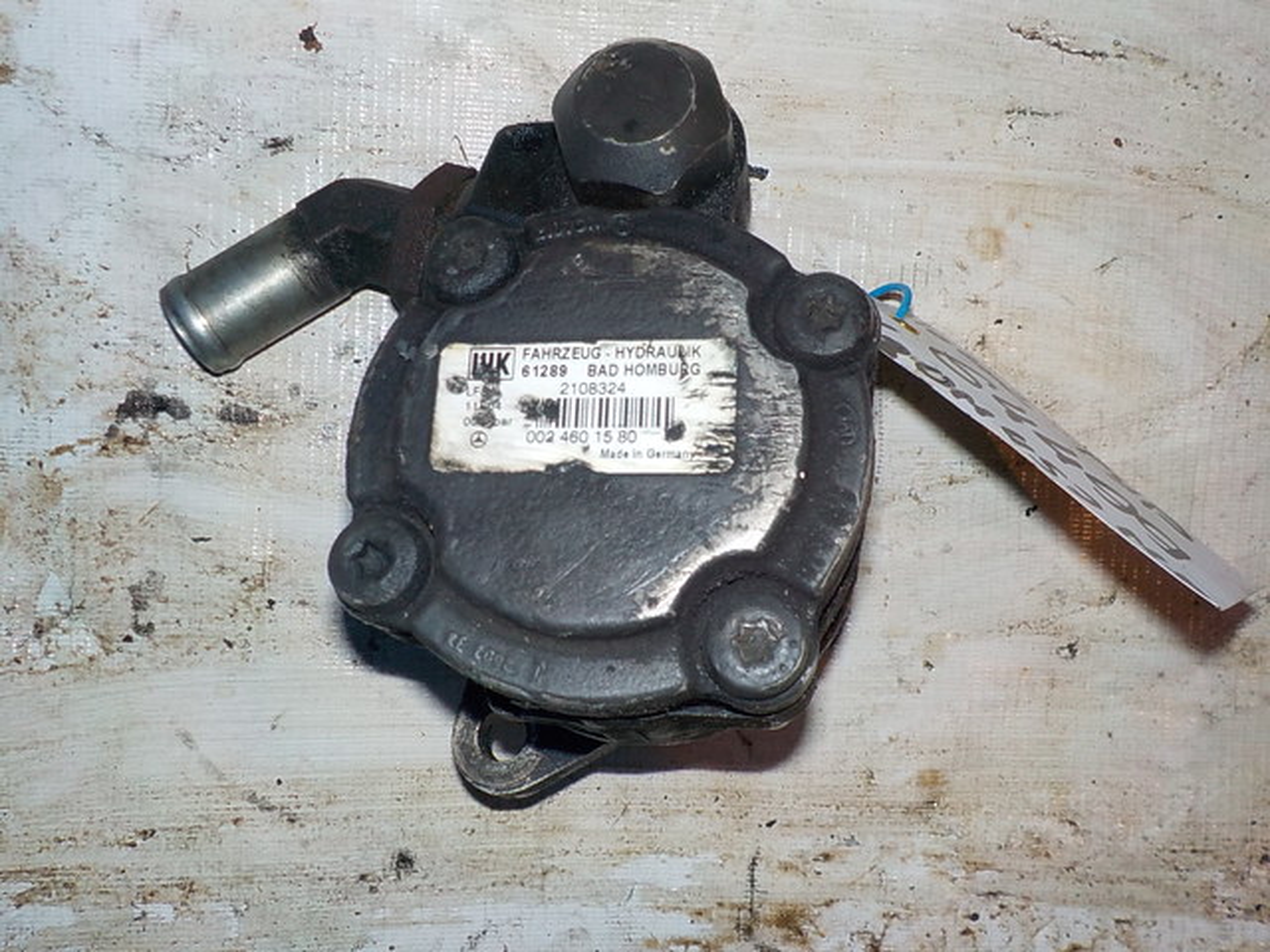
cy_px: 476
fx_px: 1101
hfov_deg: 60.0
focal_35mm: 30
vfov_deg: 46.8
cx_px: 635
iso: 200
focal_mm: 4.1
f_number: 3.3
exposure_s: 1/30
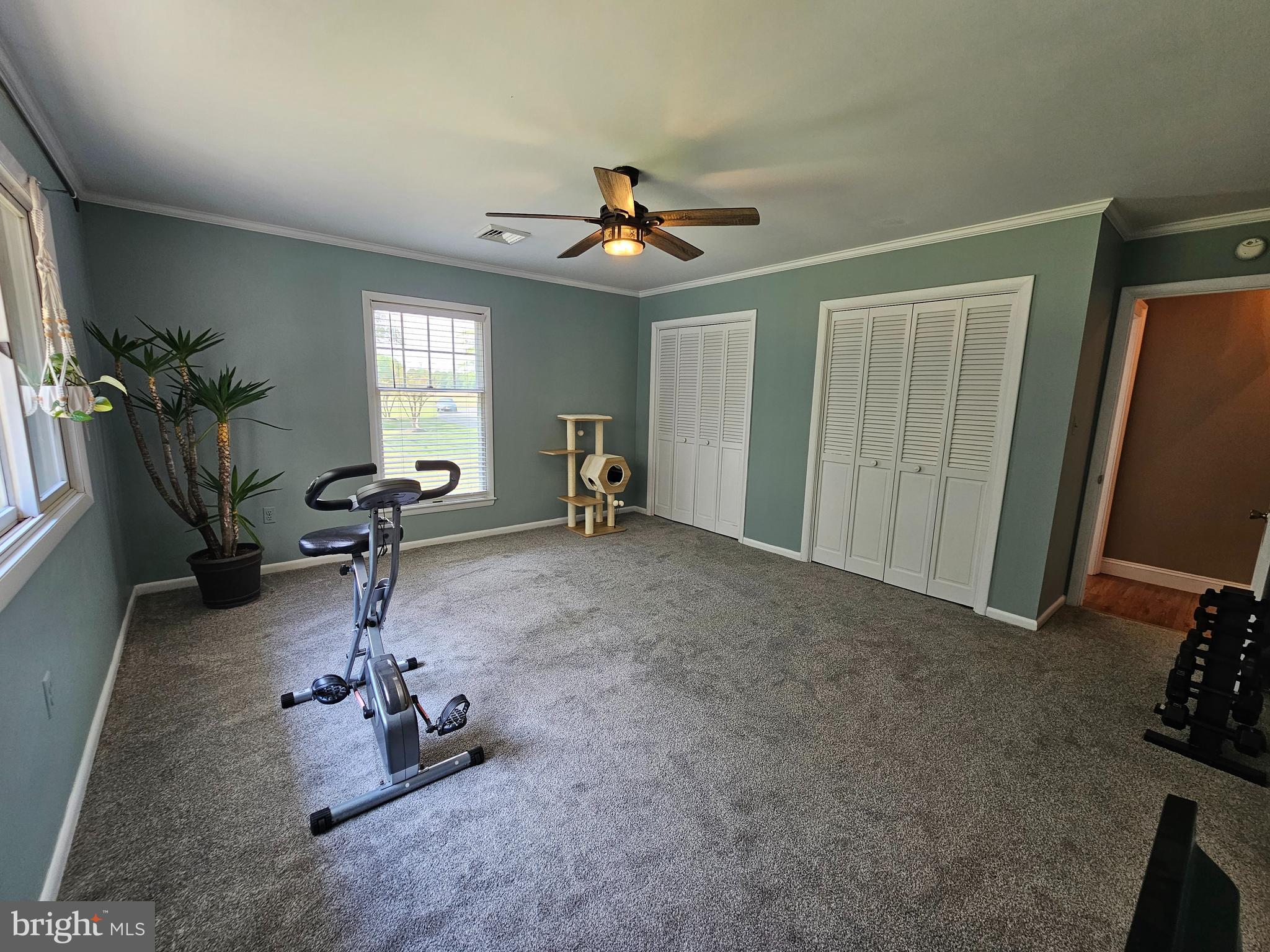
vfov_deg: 89.9
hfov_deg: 106.2
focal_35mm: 13
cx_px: 635
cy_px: 476
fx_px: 477
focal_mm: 2.2
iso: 100
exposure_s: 1/60
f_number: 2.2
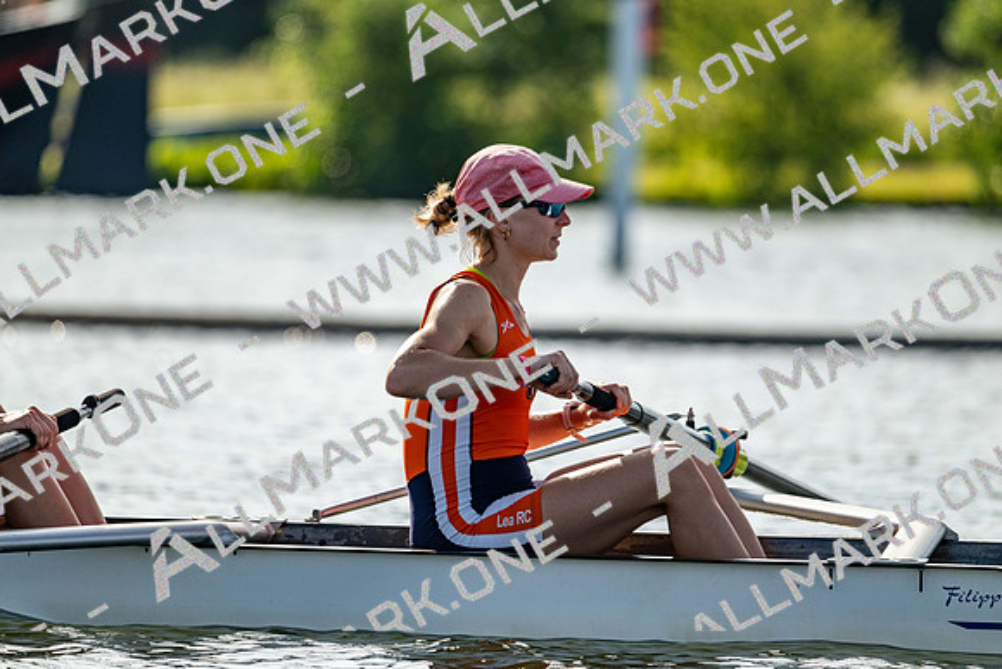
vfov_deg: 3.4
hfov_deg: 5.2
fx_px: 11135
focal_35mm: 400
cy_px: 334
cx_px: 501
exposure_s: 1/3200
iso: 500
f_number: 4.5
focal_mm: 400
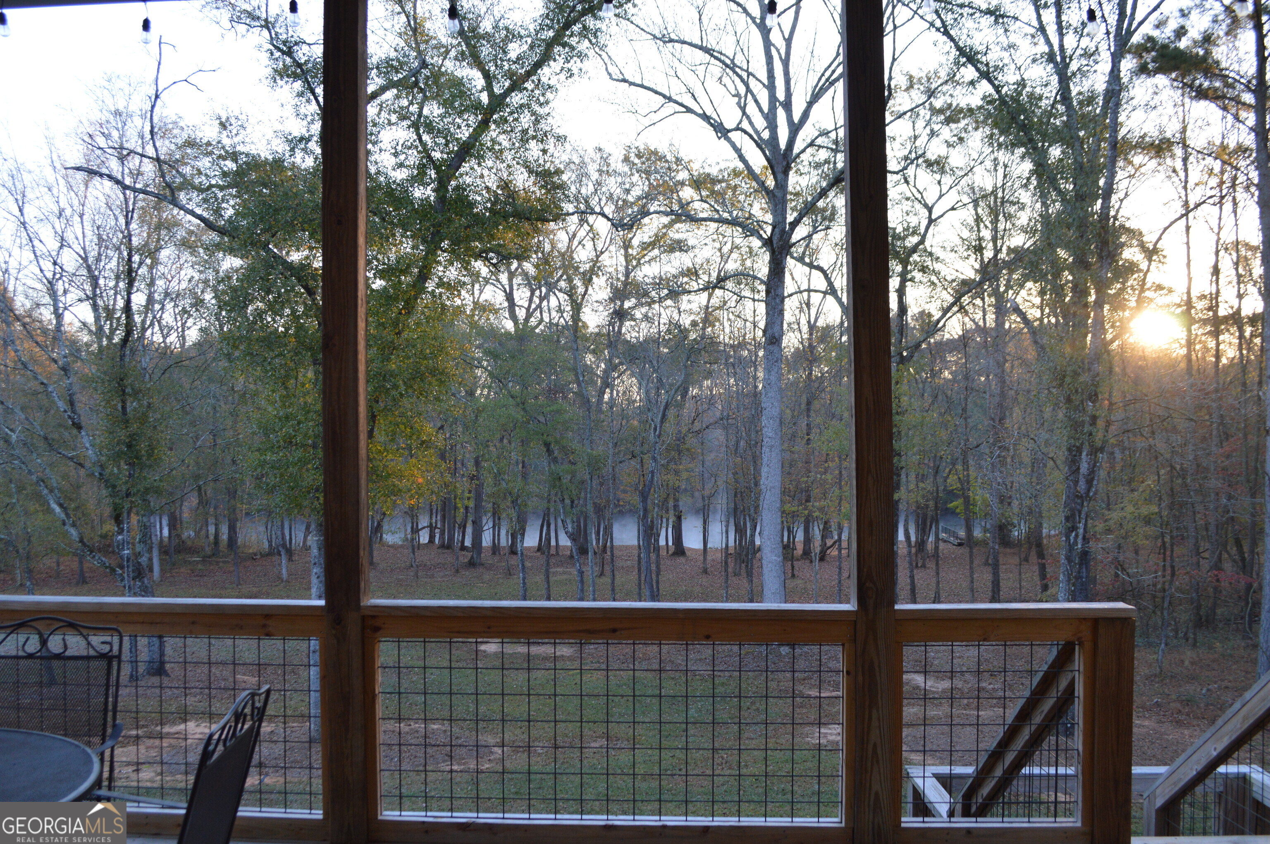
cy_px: 422
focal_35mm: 30
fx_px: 1057
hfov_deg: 62.0
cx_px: 635
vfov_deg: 43.5
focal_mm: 20
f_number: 5.6
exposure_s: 1/125
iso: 400
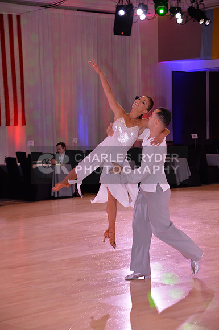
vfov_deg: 22.2
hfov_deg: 14.8
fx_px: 842
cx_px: 110
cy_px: 165
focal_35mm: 92
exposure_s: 1/250
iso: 1600
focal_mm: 92
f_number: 5
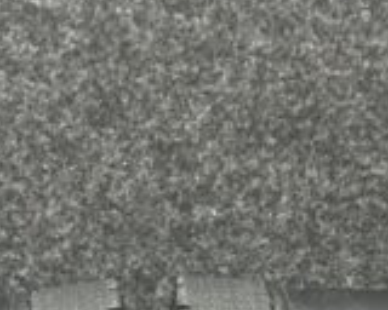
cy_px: 776
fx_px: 2687
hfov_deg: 8.3
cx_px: 184
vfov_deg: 6.3
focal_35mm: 234
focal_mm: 6.86
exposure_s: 1/27
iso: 640
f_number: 1.78
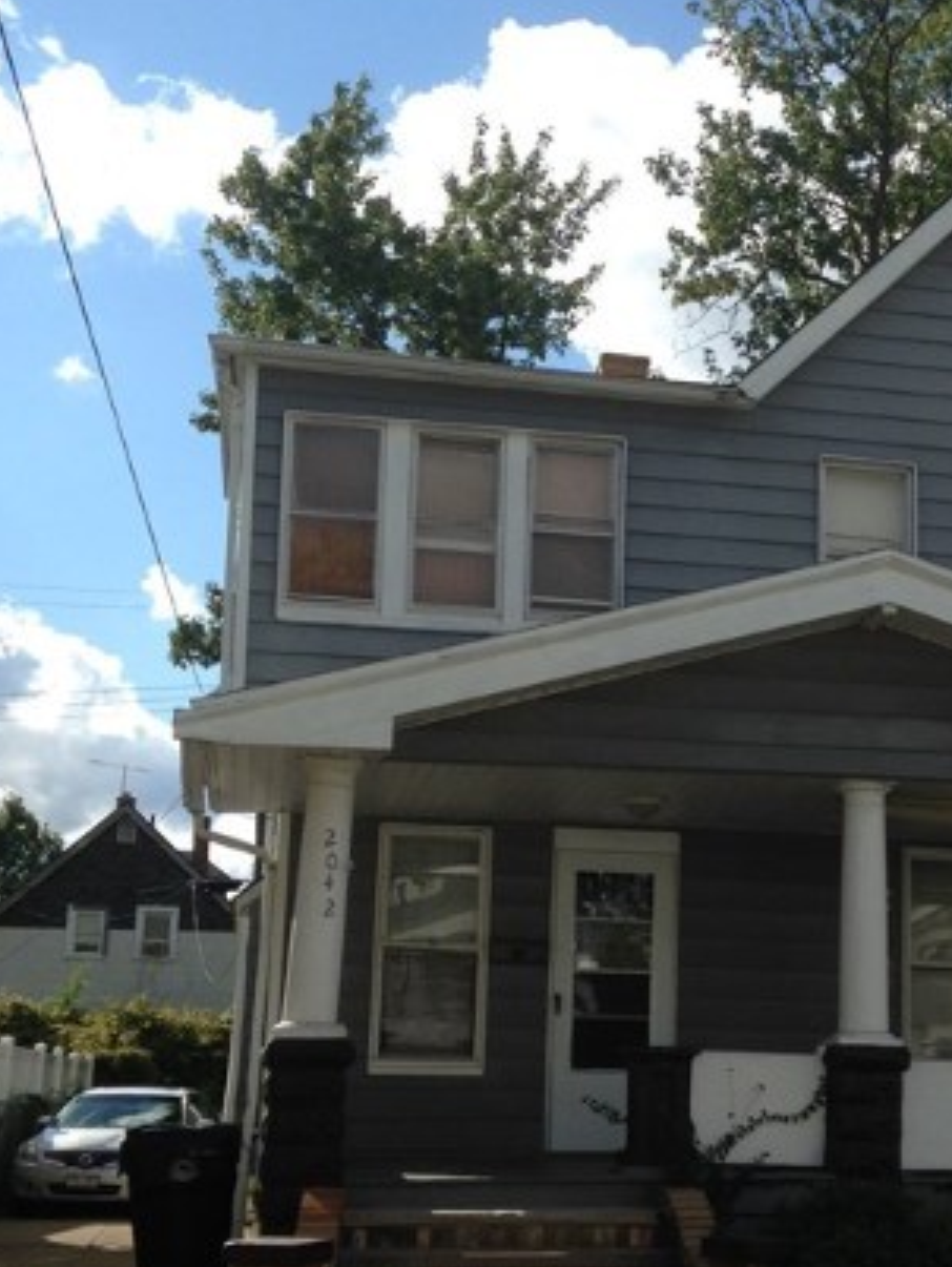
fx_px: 2308
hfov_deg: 22.9
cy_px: 760
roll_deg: +0.3
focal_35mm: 63
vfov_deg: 30.6
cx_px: 785
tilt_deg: +11.5
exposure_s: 1/1642
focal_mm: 4.12
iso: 50
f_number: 2.4
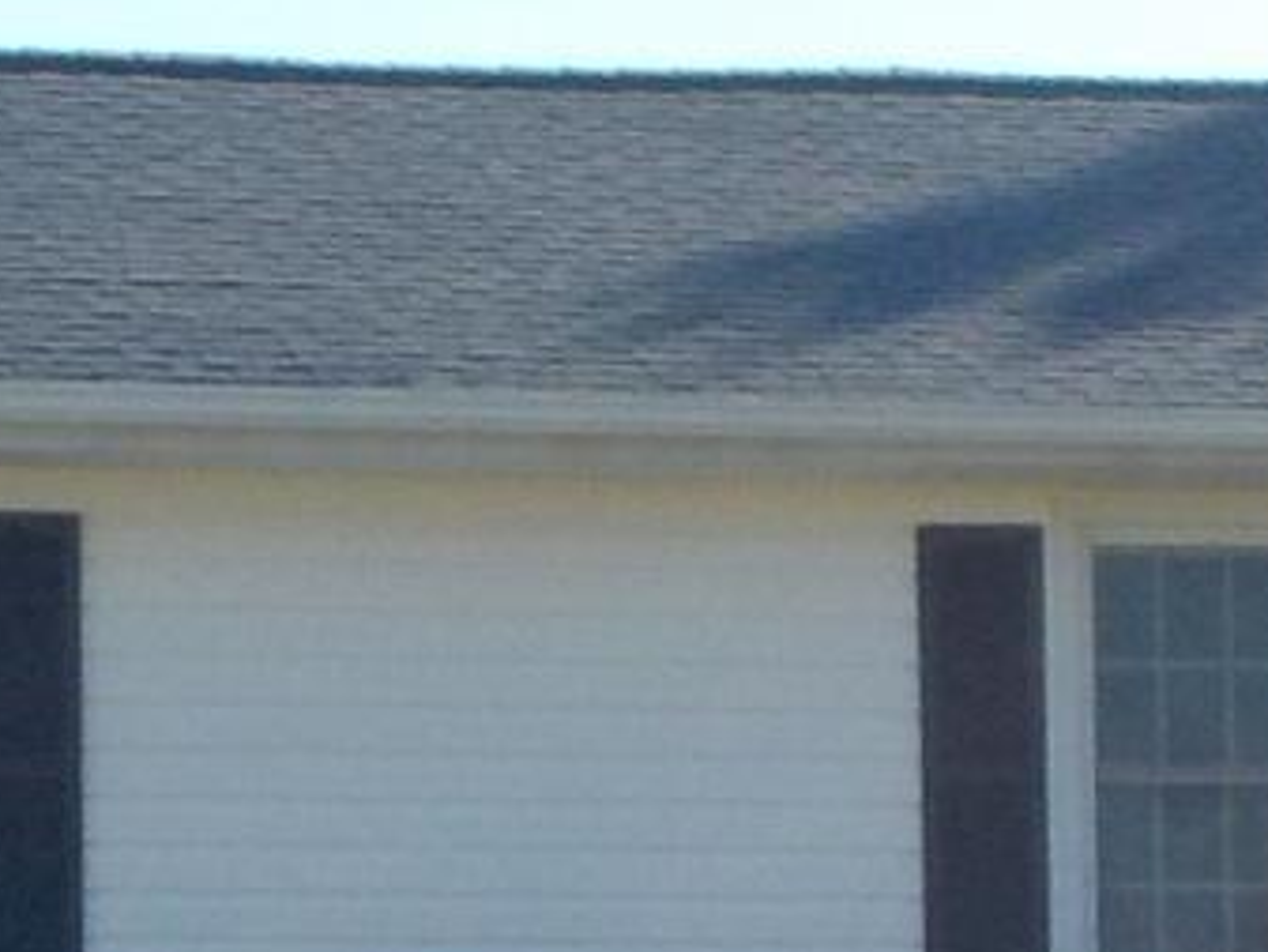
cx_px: 542
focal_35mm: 231
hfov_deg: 8.6
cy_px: 1490
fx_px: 8465
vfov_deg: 6.3
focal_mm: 5.2
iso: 125
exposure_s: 1/800
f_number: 3.7
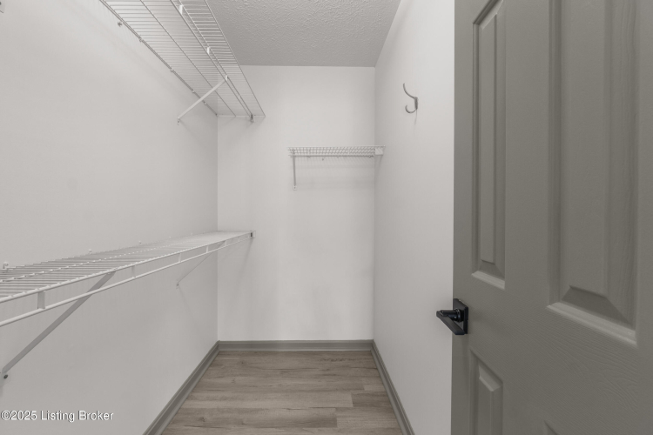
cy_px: 218
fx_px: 299
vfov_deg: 72.1
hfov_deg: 95.0
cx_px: 326
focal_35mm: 16
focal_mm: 11
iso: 400
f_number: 8
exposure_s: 1/1.67
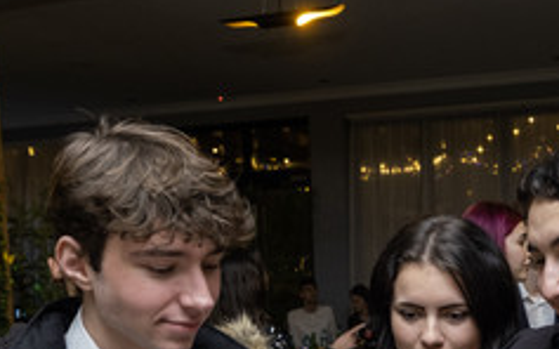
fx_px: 838
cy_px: 341
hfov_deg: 36.2
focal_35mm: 55
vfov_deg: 22.7
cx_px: 406
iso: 640
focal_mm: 13
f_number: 2.2
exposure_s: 1/100
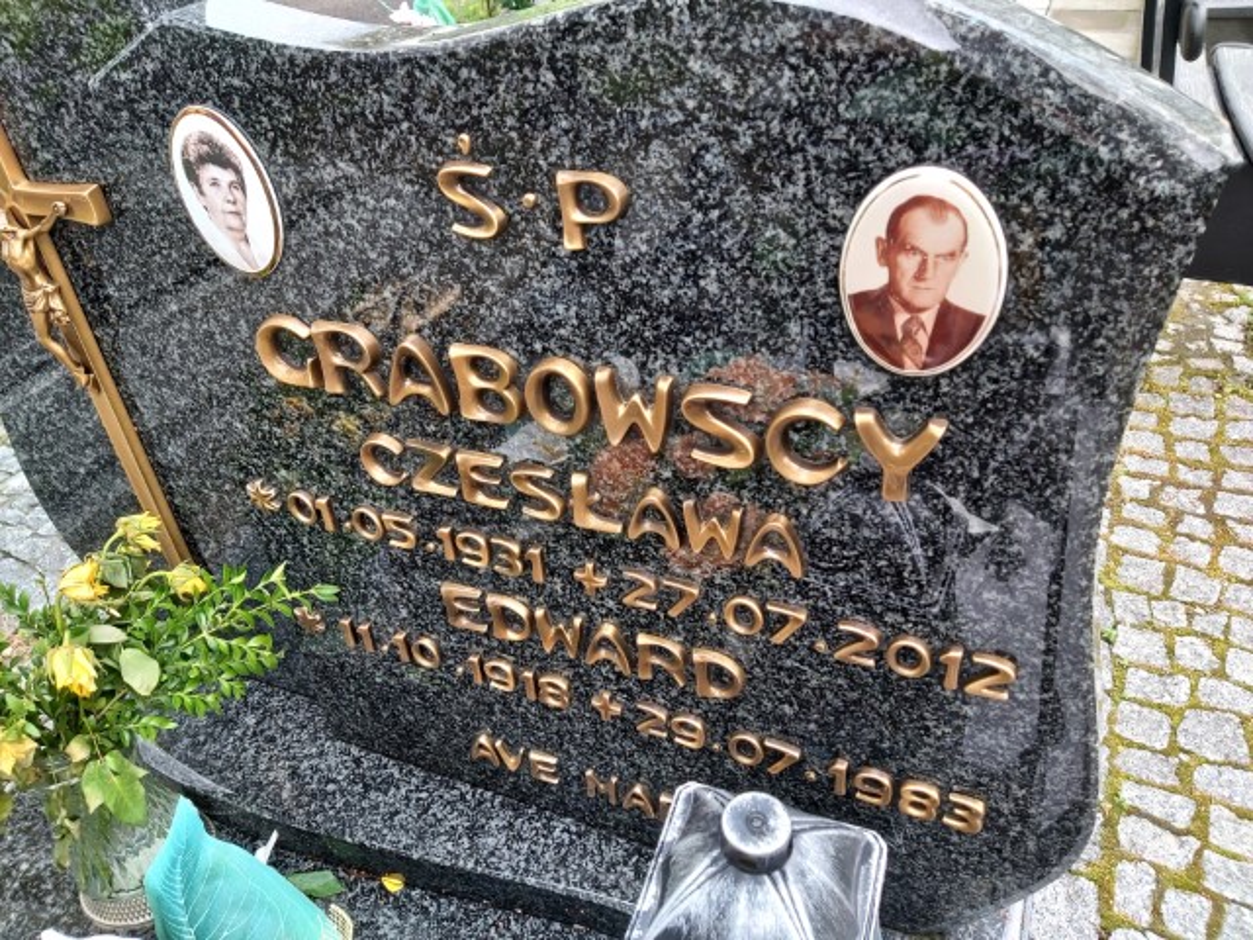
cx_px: 626
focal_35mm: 26
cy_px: 470
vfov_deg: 53.1
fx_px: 941
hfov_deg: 67.3
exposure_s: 1/119
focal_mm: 3.92
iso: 64
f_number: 1.7
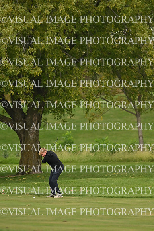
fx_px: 3847
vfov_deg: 3.4
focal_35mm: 600
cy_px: 116
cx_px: 77
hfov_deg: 2.3
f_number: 4.5
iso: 4000
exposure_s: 1/3200
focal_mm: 400
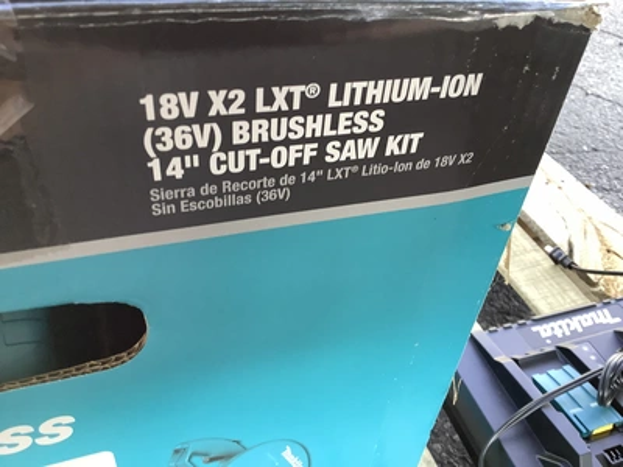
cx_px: 312
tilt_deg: -39.8
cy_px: 234
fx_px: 558
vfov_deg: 45.4
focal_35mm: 31
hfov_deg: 58.4
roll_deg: -2.4
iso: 100
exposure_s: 1/120
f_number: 2.4
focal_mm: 3.3
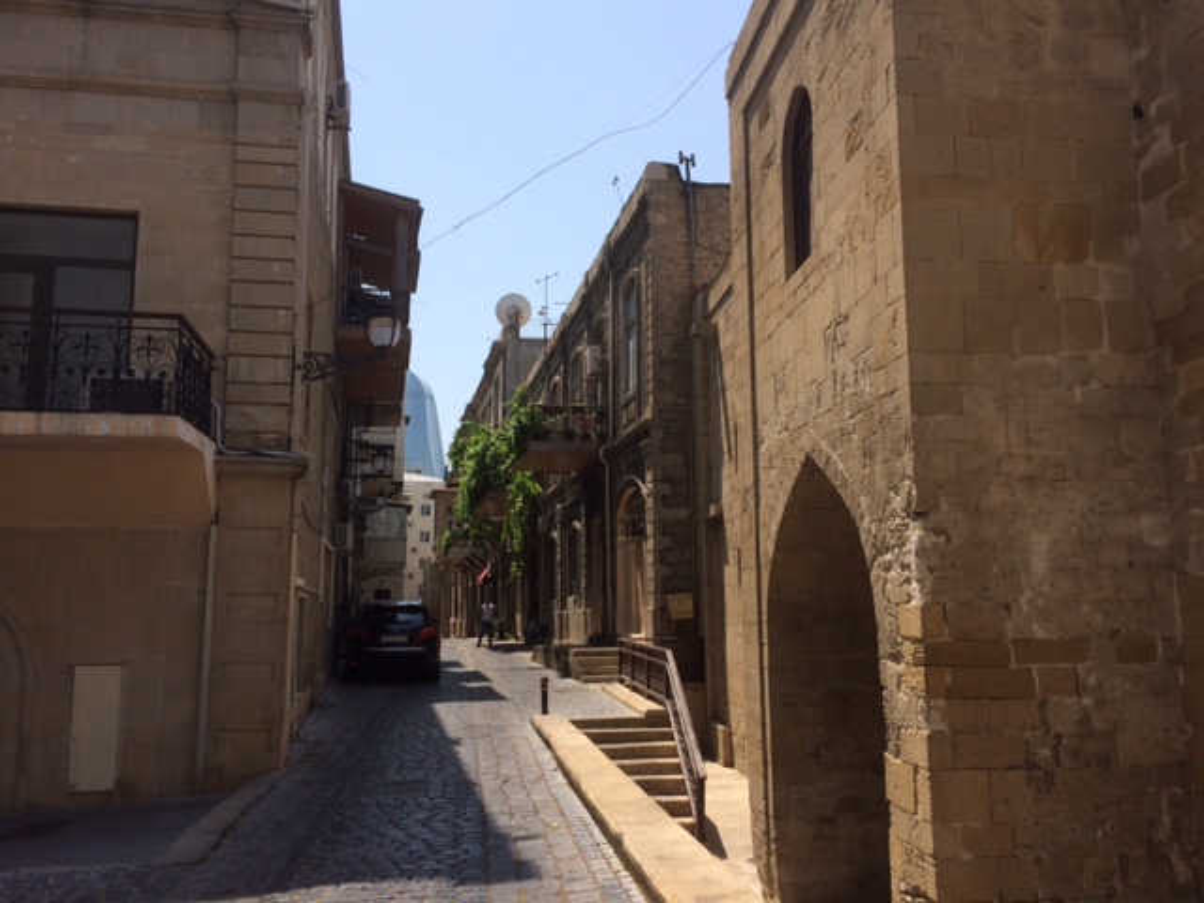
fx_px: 1009
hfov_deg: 61.7
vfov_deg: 48.2
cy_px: 452
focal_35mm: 29
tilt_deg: +8.2
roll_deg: +0.2
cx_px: 602
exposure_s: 1/2053
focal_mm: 4.15
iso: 32
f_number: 2.2
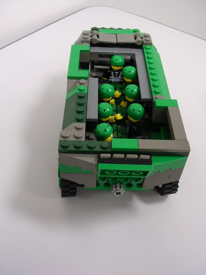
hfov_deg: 37.7
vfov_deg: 49.0
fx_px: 302
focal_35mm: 38
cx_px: 103
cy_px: 138
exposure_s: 1/3.7
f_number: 2.8
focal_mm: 5.8
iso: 111
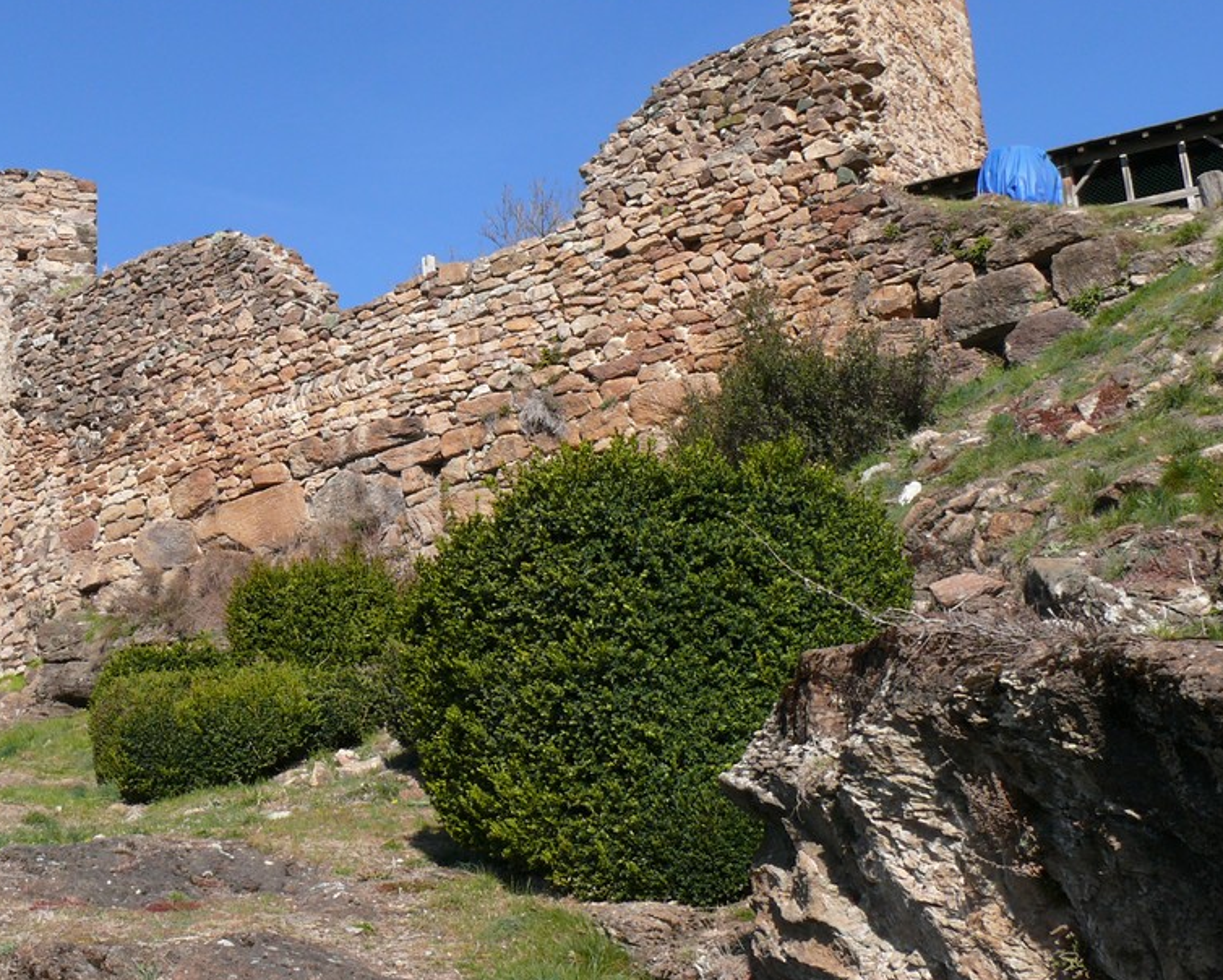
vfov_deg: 25.7
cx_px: 307
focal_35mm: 59
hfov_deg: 31.4
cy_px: 318
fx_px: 2137
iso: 100
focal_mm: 8.1
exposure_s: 1/400
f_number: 5.6
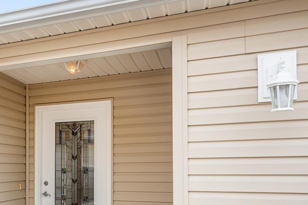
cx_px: 26
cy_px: 175
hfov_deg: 42.3
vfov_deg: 30.8
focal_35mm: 42
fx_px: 359
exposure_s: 1/80
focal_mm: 20
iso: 100
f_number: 8
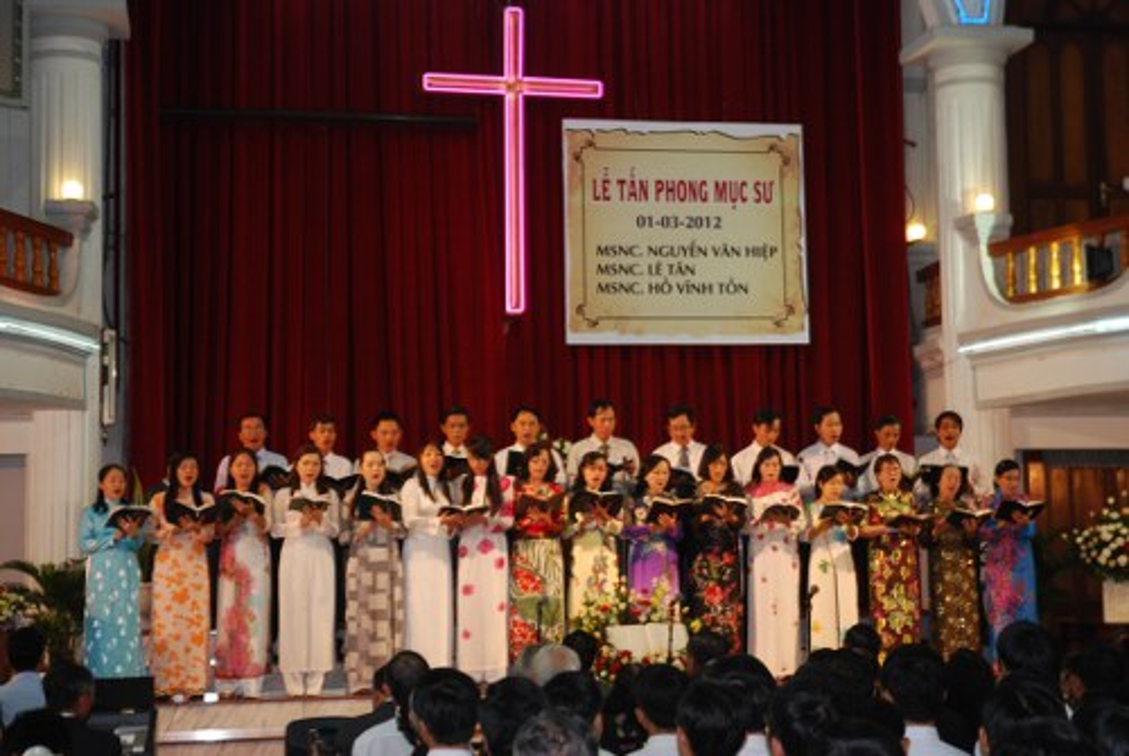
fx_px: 2167
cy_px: 378
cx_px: 564
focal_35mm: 69
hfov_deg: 29.2
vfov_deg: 19.8
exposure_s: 1/60
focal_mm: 46
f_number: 4.5
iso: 400
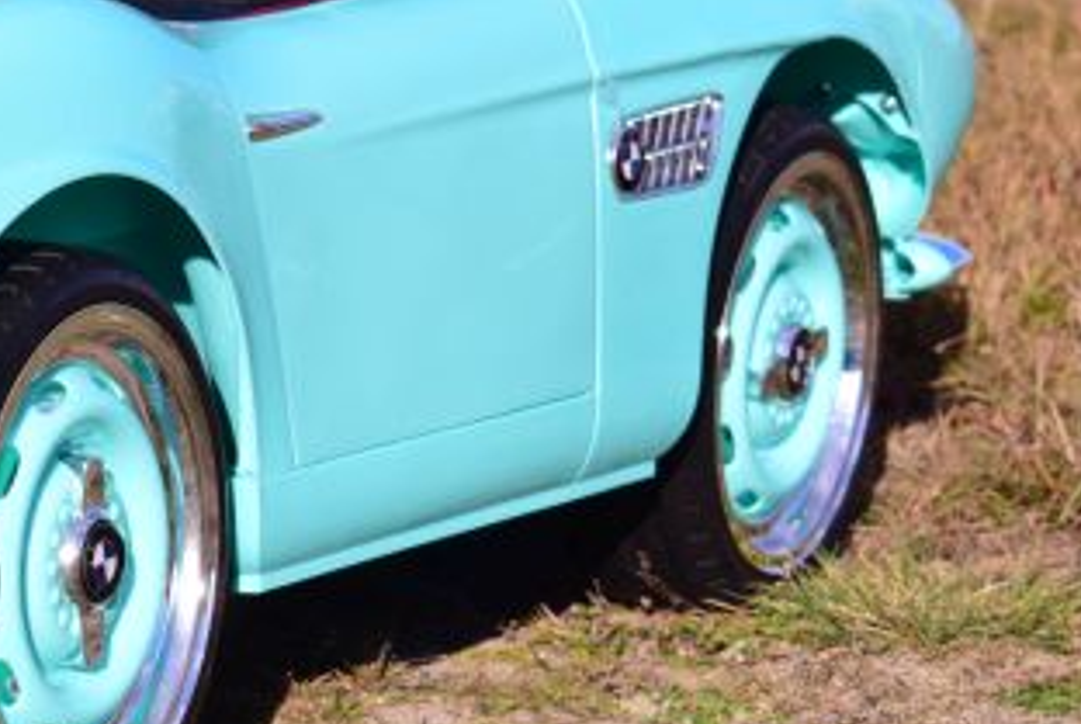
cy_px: 199
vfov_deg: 6.5
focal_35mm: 211
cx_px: -191
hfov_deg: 9.6
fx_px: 6353
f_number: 7.1
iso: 800
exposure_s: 1/3200
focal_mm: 55
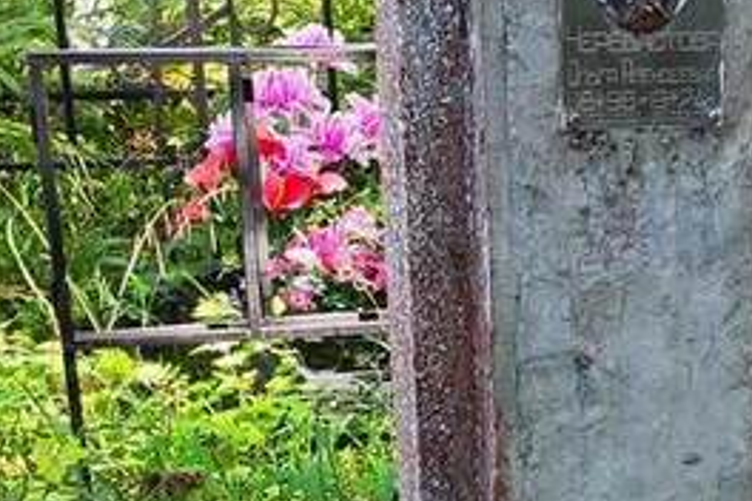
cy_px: 572
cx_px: 903
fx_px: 2193
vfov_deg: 12.8
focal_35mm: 105
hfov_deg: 18.4
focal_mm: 4.77
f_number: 1.75
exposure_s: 1/120
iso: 125
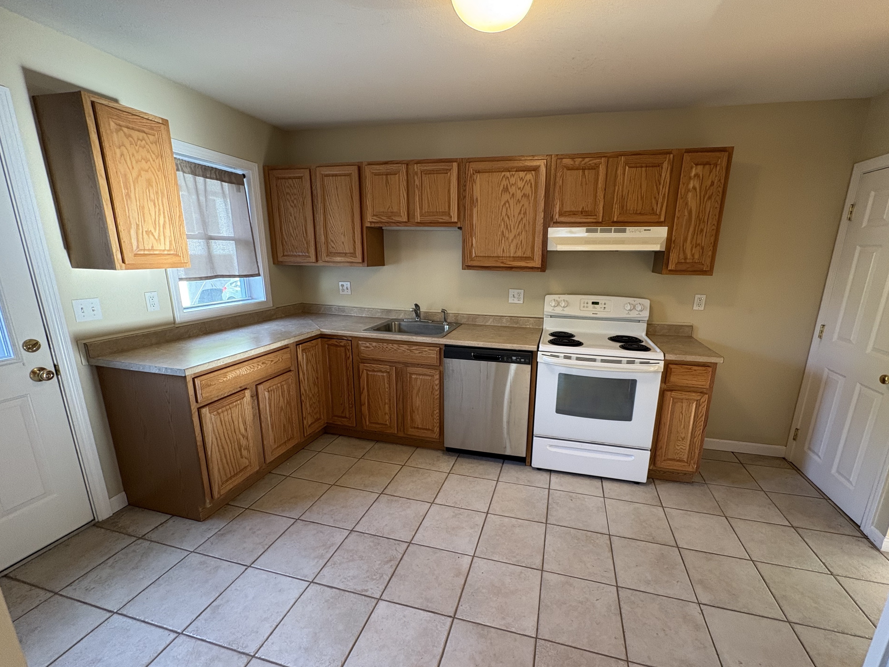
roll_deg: -0.4
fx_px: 385
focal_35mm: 15
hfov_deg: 98.1
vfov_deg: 81.7
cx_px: 471
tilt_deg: -13.7
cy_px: 347
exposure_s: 1/60
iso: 250
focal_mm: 2.22
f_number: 2.2
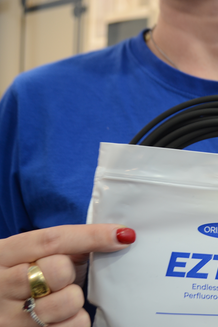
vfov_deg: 36.2
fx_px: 499
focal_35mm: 55
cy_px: 163
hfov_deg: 23.6
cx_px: 216
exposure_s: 1/6
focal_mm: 24
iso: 200
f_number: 5
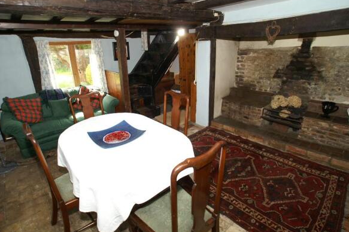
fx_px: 180
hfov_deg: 88.1
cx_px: 163
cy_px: 112
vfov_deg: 65.7
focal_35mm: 19
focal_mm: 11
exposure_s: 1/80
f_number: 4.5
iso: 200
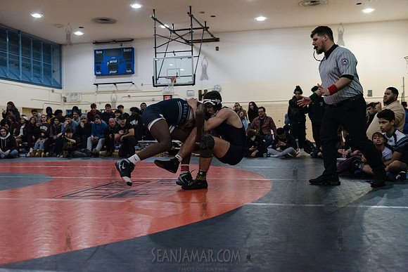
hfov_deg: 53.1
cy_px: 136
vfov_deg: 36.9
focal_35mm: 36
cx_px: 204
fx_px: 408
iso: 8000
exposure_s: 1/400
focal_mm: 36
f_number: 3.2
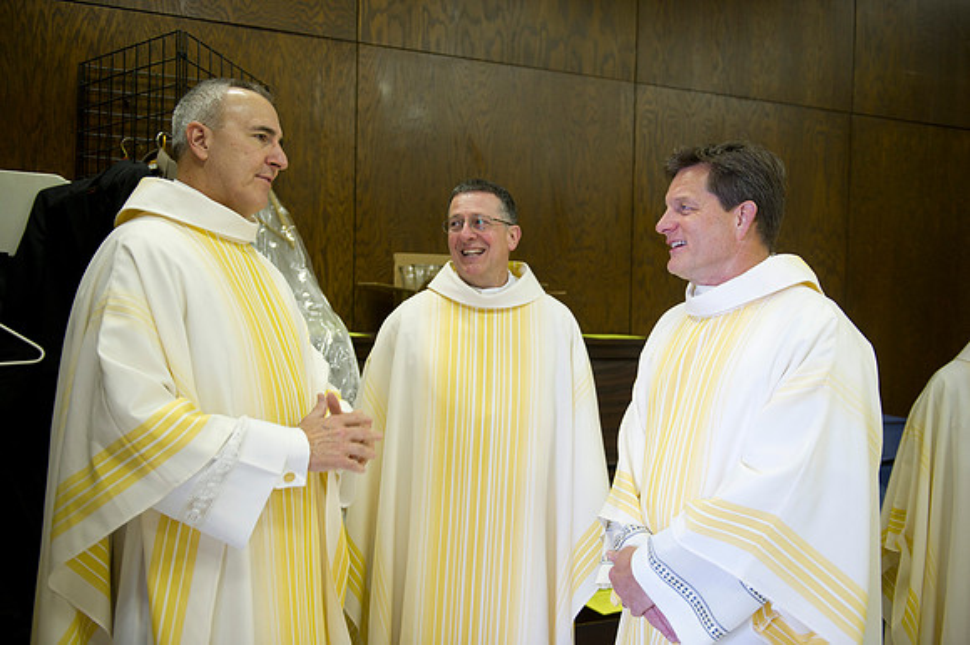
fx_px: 862
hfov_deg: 58.7
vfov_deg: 41.1
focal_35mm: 32
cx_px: 485
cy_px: 322
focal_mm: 32
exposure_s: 1/160
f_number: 2.8
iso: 2000
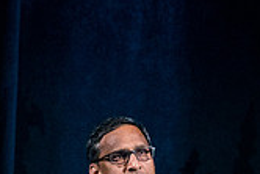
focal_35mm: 548
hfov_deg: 3.8
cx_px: 9
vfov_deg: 2.5
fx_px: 3961
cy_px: 288
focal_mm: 105
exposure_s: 1/125
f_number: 3.5
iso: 3200
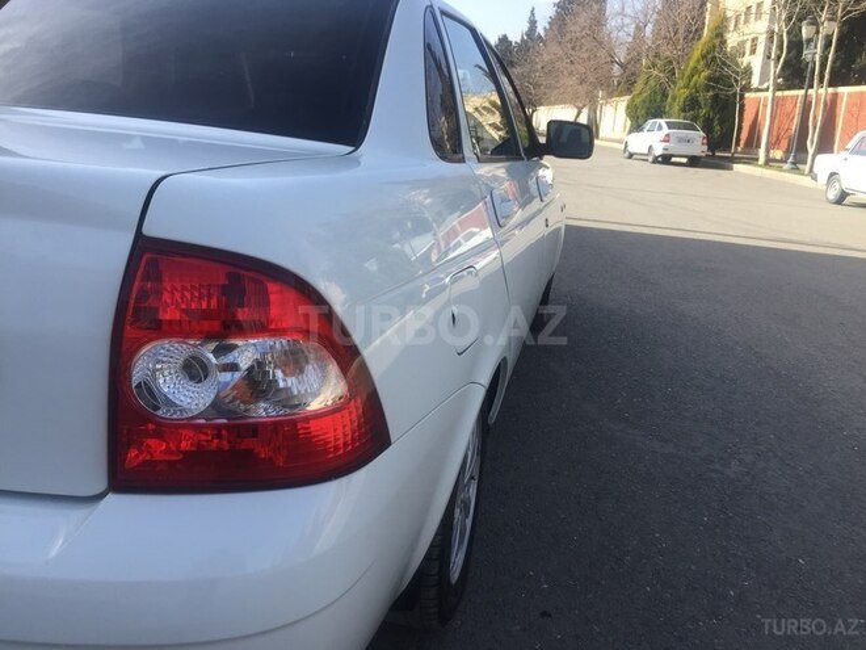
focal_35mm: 29
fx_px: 726
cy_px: 325
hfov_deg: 61.7
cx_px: 433
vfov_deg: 48.2
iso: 32
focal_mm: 4.15
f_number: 2.2
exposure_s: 1/760
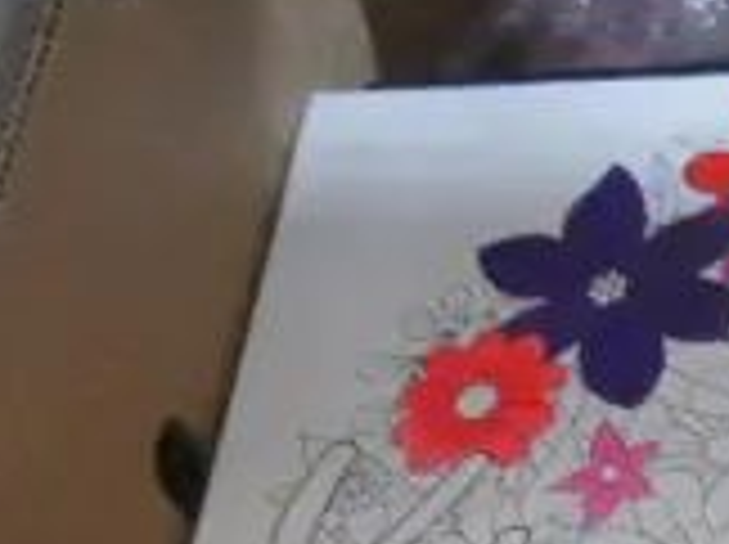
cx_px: 2156
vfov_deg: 7.7
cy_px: 728
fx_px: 3995
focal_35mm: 190
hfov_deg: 8.7
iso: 3200
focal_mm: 15
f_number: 3.6
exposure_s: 1/60
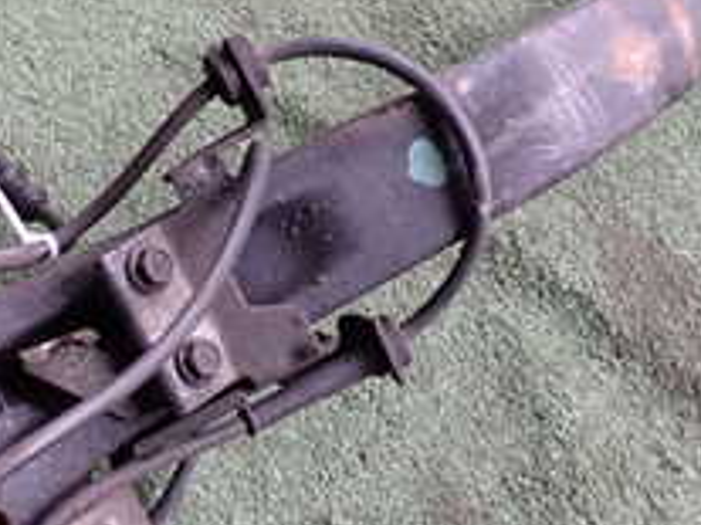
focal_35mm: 87
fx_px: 1761
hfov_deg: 21.6
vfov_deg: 16.7
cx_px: -34
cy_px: 474
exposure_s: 1/125
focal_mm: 5.4
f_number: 2.3
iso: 200
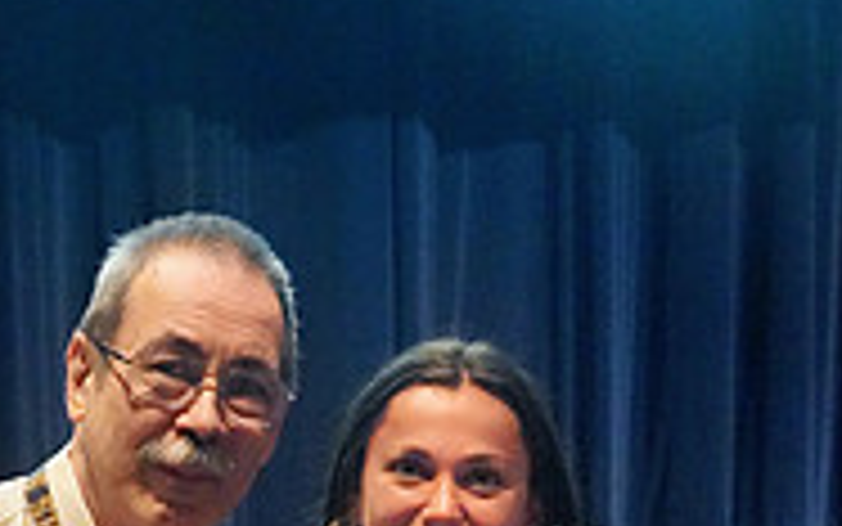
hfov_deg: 14.9
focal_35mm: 140
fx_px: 3214
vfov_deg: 9.0
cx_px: 230
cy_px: 944
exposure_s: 1/80
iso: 12800
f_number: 6.3
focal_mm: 38
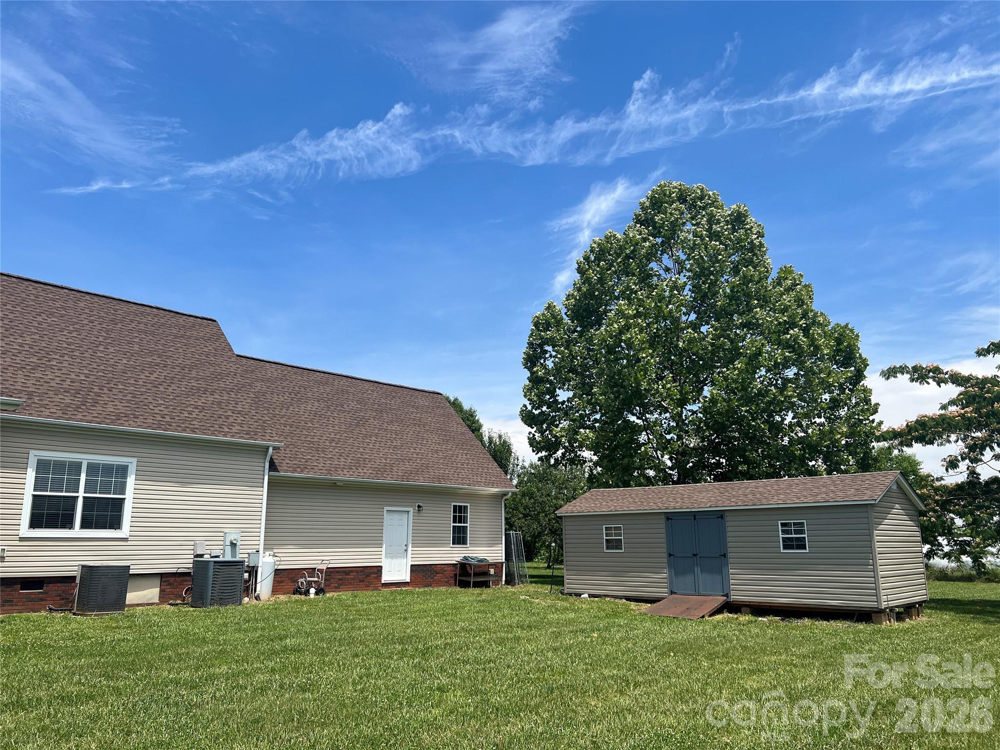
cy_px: 375
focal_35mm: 26
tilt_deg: +12.7
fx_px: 751
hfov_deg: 67.3
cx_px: 500
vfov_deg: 53.1
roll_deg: +0.5
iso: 50
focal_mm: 5.7
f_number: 1.5
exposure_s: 1/4115
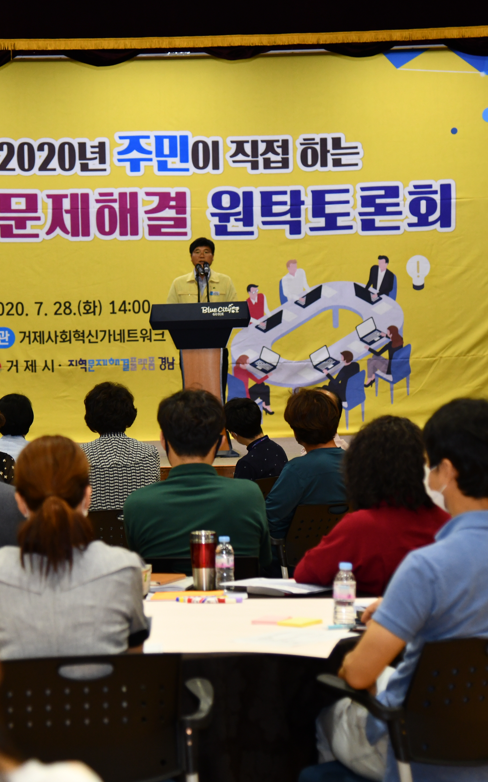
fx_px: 2299
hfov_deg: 12.1
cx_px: 159
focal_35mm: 108
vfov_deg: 19.3
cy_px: 390
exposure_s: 1/250
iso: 1250
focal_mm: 70
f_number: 4
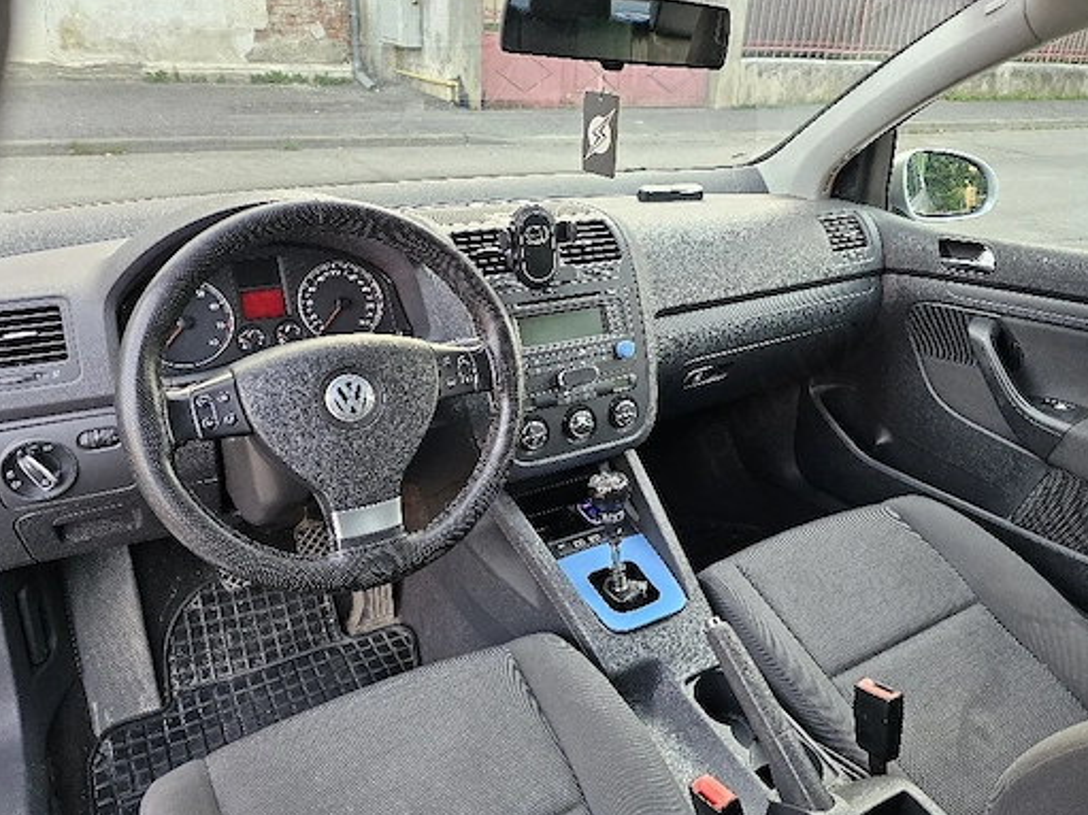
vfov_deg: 51.3
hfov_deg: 65.3
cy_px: 370
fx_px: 848
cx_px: 583
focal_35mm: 27
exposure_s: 1/182
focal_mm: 6.3
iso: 200
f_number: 1.7
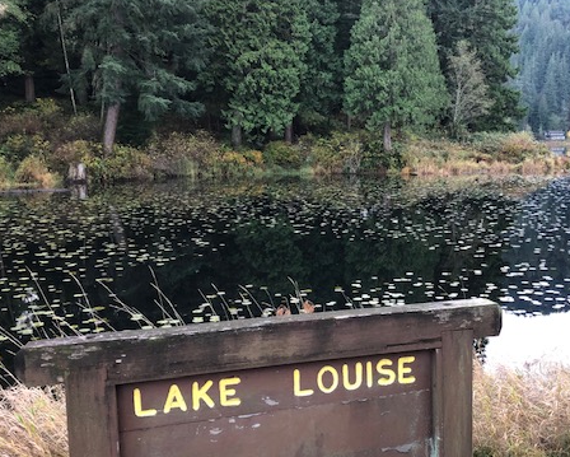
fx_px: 658
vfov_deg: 38.1
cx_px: 340
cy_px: 274
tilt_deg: -11.4
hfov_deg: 46.6
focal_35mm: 39
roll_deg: -0.3
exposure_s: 1/40
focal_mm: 3.99
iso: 25
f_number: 1.8
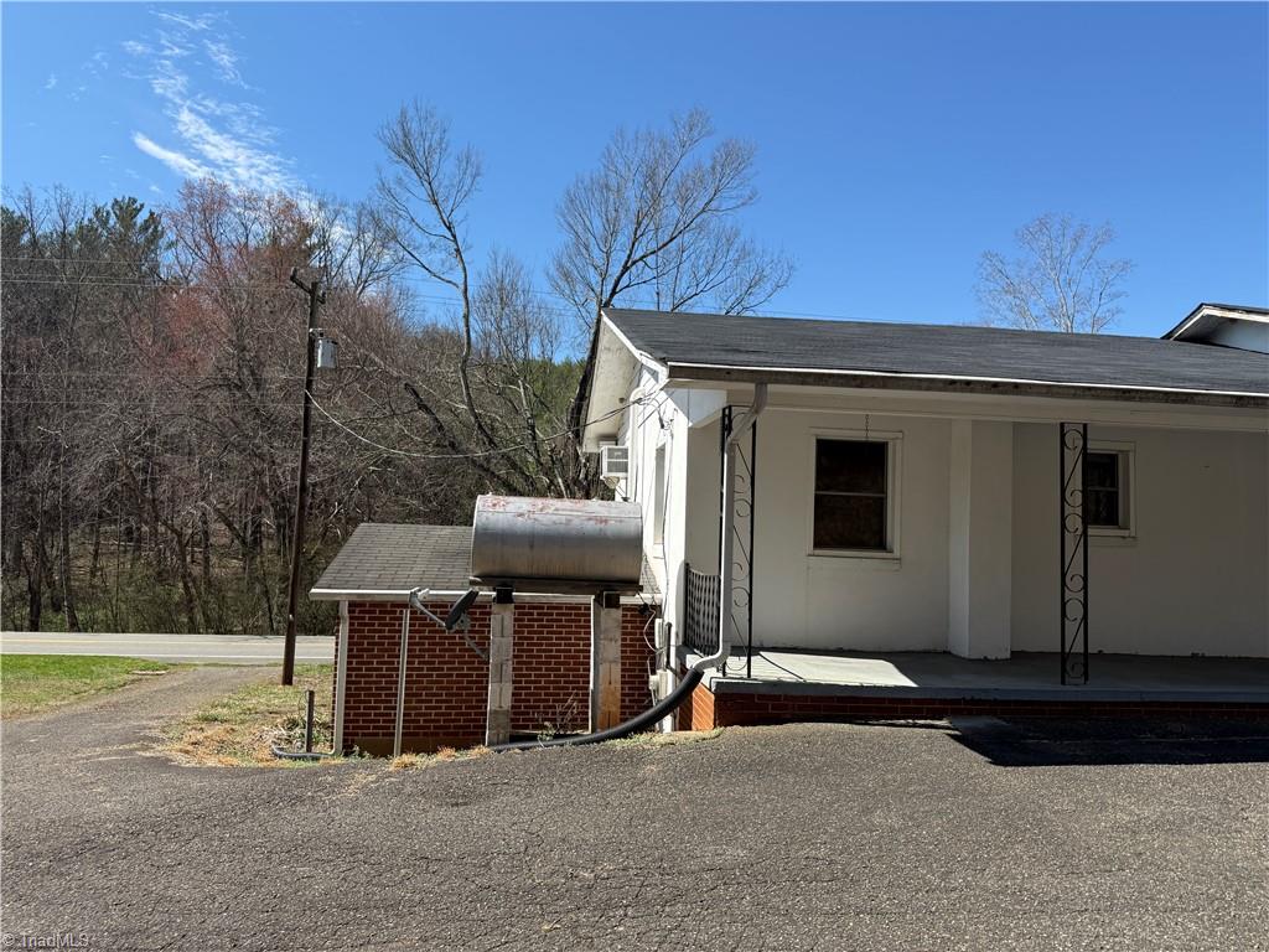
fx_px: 880
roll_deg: -1.2
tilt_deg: +4.2
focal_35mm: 24
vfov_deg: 56.8
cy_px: 476
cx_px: 634
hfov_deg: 71.6
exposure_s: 1/3759
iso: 100
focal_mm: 6.76
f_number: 1.78
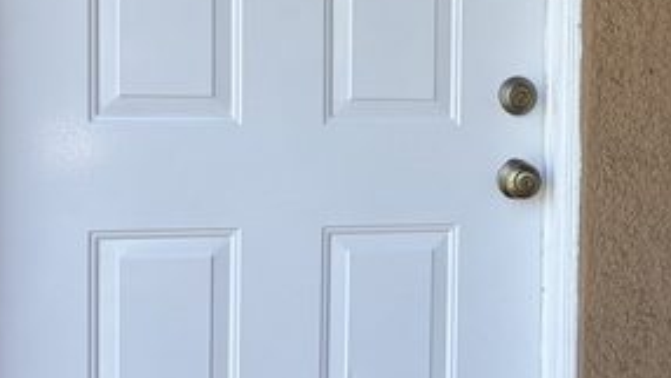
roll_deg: -0.4
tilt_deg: -2.6
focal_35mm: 66
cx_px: 511
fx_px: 1175
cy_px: 147
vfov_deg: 18.2
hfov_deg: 31.3
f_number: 1.6
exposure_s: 1/920
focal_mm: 5.96
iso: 50
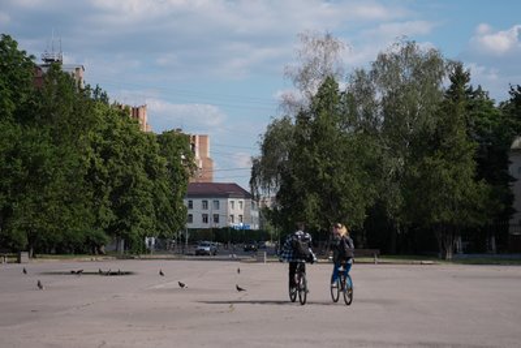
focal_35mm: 70
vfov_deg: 19.5
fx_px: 1013
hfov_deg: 28.8
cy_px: 174
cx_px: 260
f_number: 2.8
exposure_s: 1/8000
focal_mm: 70
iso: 320
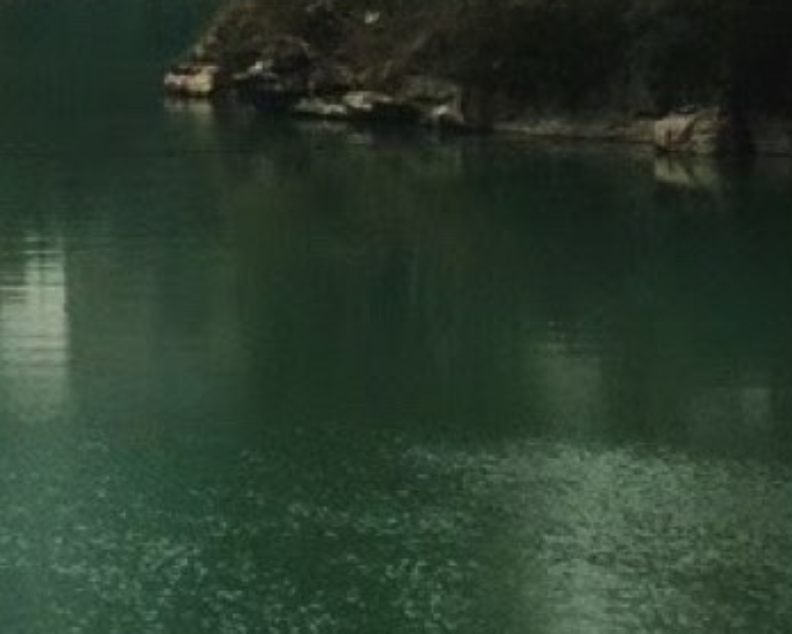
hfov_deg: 10.8
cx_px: -621
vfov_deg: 9.0
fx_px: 3917
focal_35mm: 167
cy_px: -317
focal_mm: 4.15
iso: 25
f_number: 2.2
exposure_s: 1/100
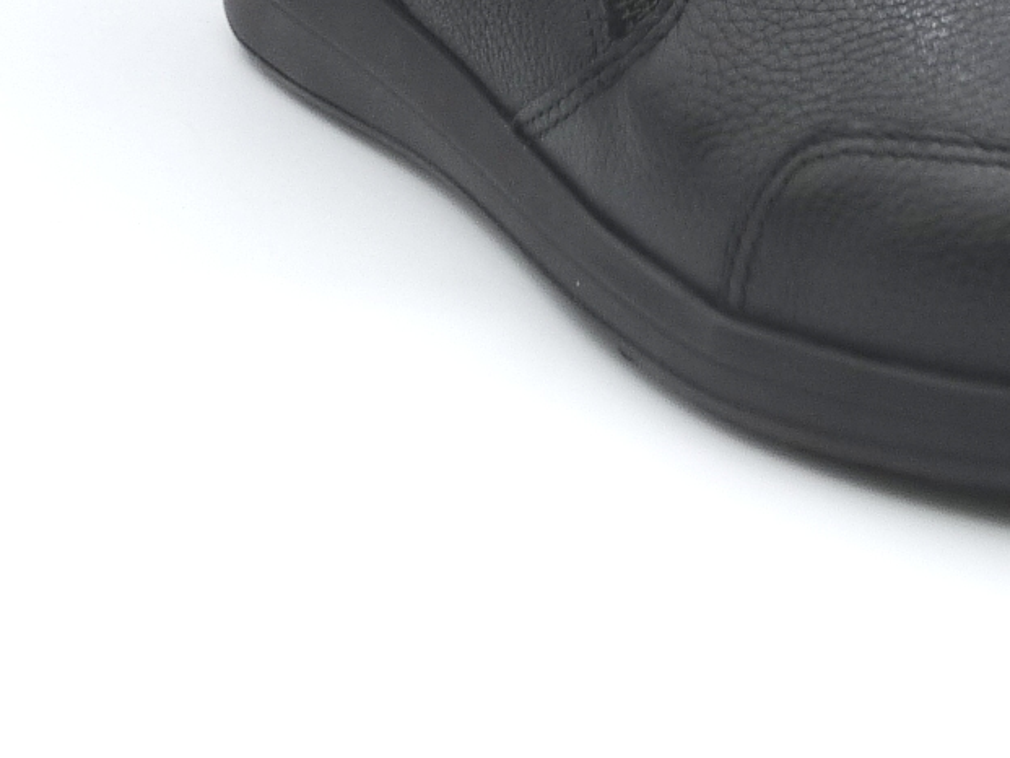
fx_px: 2481
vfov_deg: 16.5
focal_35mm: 85
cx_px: 831
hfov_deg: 22.6
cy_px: -202
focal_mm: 4.8
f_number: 4.5
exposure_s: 1/200
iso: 100
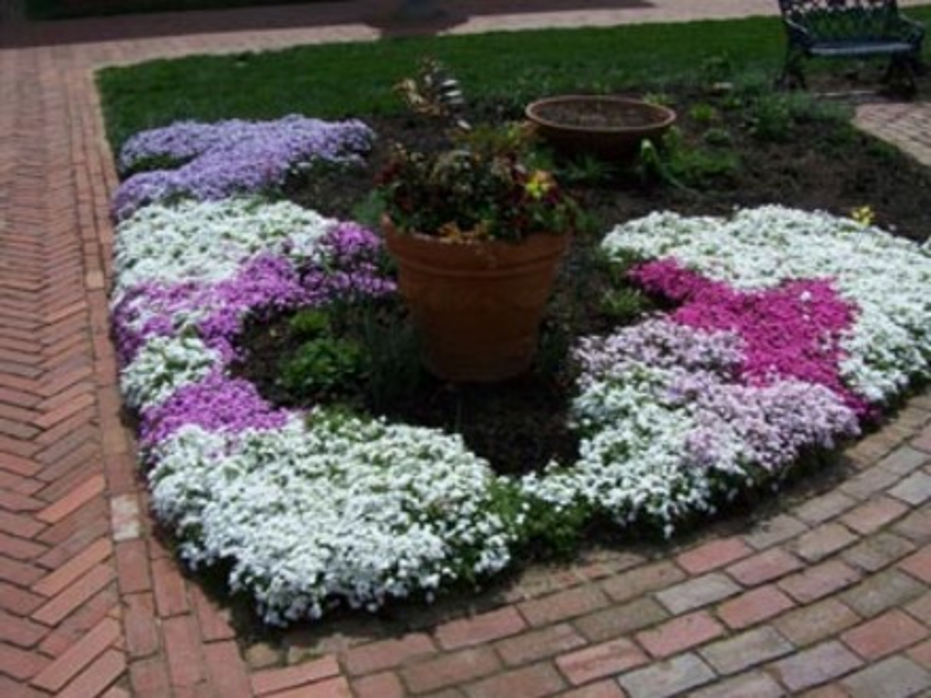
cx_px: 466
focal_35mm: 38
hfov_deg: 49.0
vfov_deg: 37.7
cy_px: 349
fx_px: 1022
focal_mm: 6.3
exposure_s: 1/800
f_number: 5.6
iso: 80
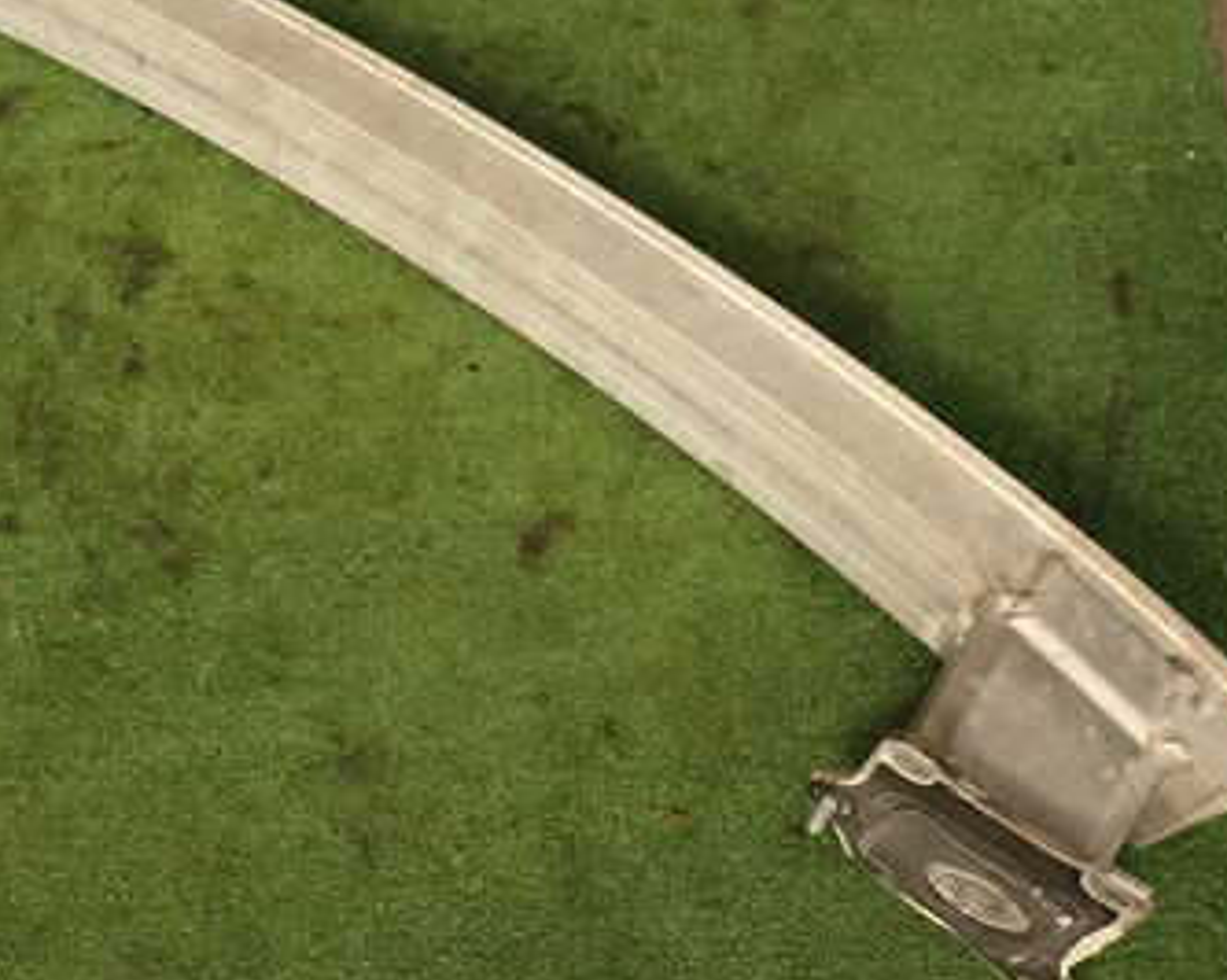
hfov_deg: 41.3
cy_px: 376
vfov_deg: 34.0
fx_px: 1597
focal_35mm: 44
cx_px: 383
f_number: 2.8
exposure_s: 1/800
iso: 100
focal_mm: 4.5
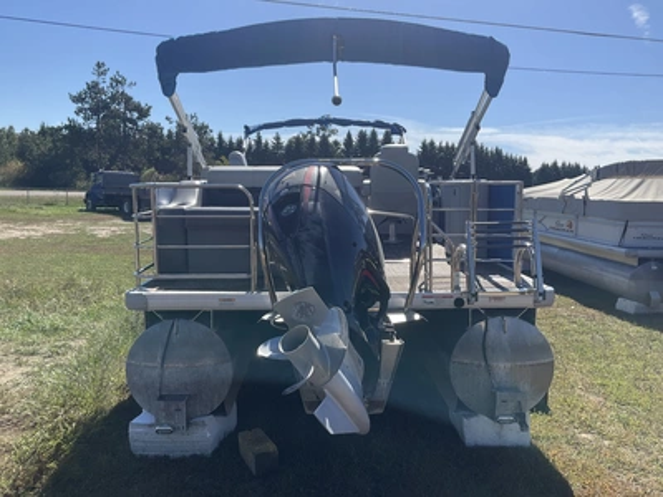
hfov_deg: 61.7
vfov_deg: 48.2
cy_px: 248
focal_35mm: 29
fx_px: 555
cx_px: 332
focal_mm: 3
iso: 25
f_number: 1.8
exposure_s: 1/1912
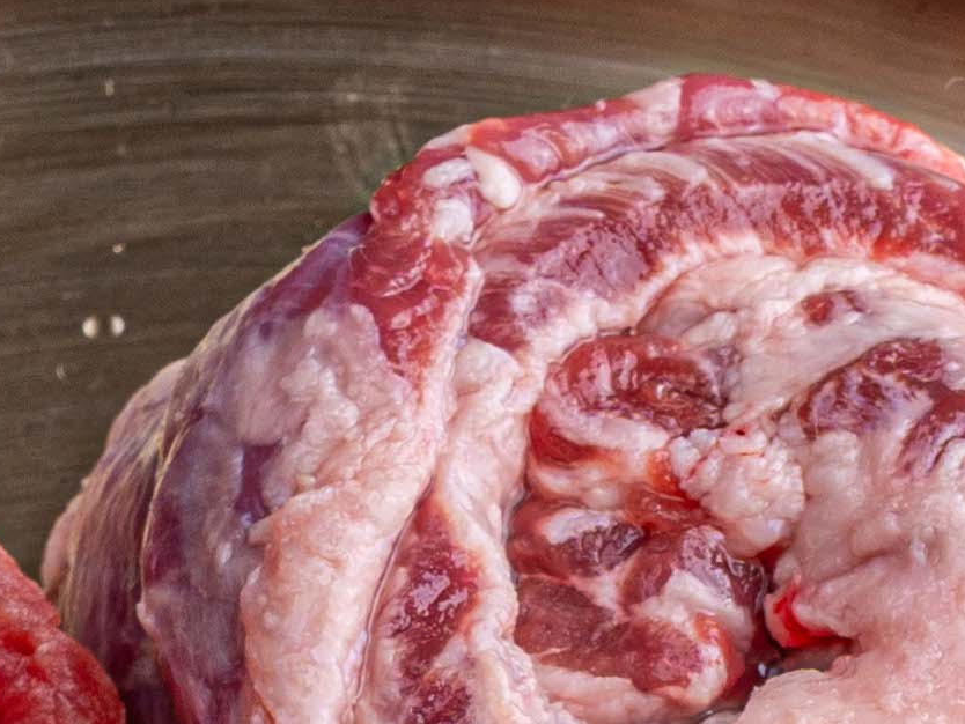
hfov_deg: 6.1
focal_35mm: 323
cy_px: 1936
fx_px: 9007
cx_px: 356
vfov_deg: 4.5
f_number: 10
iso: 100
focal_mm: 40
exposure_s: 1/80
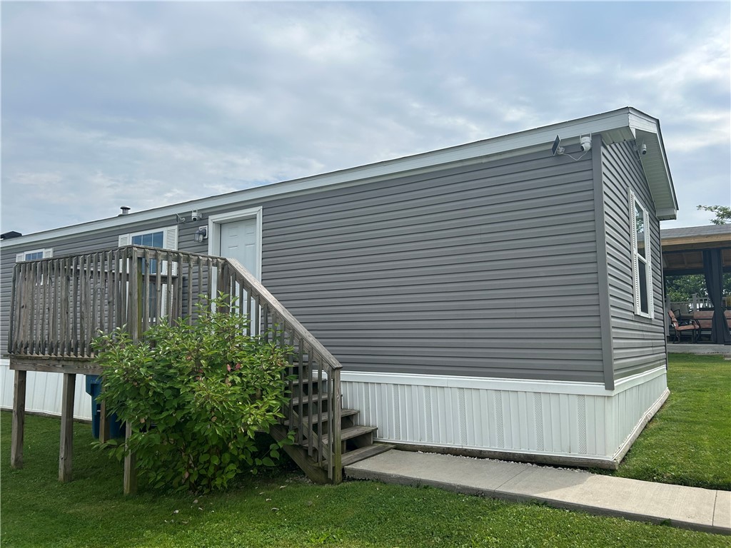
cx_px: 366
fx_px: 549
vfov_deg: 53.1
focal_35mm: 26
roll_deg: +0.2
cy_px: 274
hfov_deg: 67.3
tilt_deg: +7.5
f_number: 1.5
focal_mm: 5.7
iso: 50
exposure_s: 1/6993
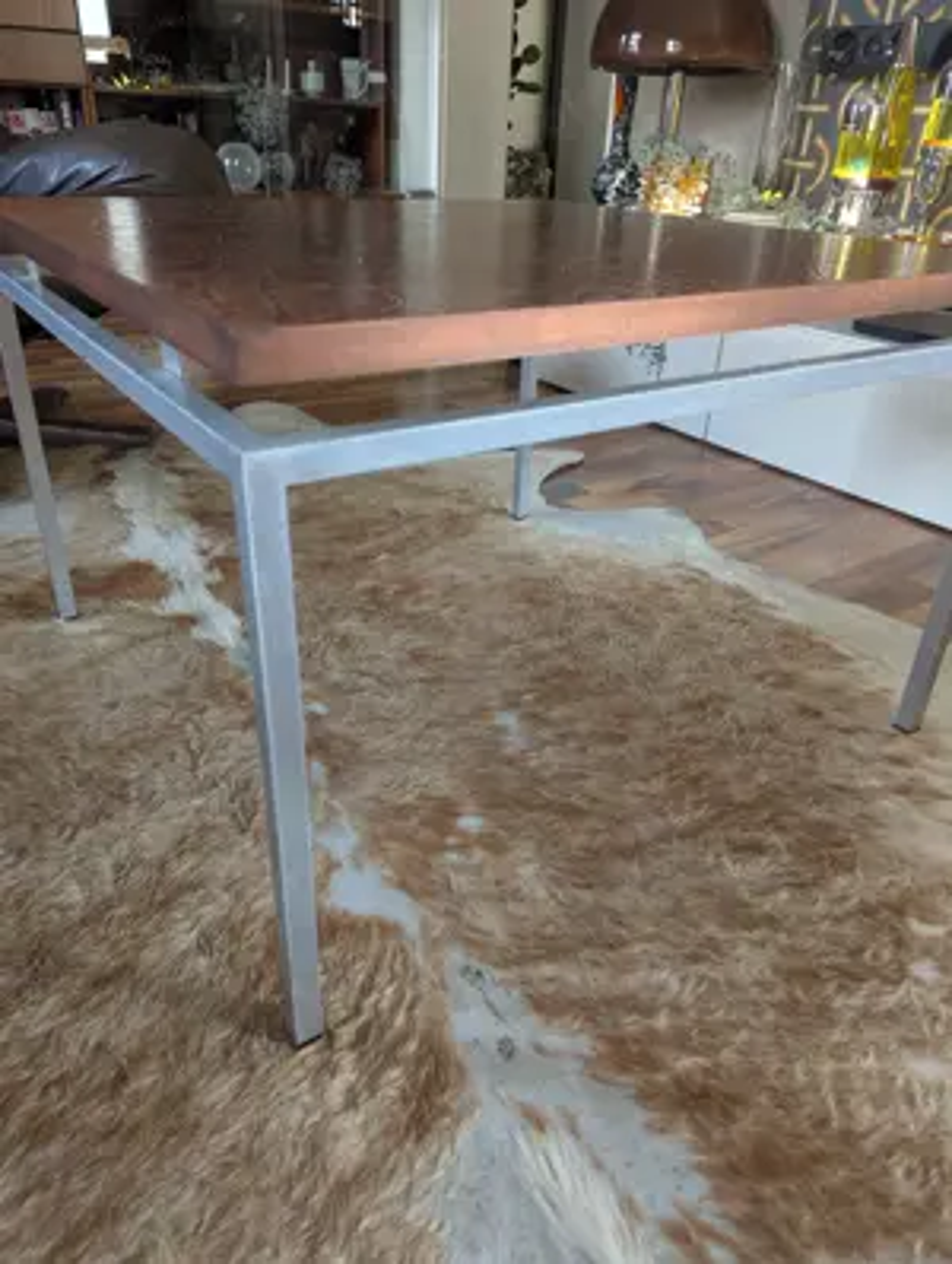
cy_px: 632
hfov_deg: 57.0
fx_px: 877
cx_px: 476
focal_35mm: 24
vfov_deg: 71.5
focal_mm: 6.81
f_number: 1.85
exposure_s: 1/23.8
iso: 103
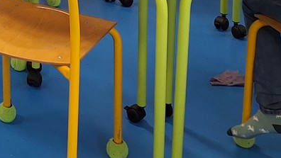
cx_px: -83
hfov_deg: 20.5
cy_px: -185
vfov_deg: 11.2
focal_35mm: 95
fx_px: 708
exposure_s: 1/50
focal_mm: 5.54
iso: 40
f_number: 1.8
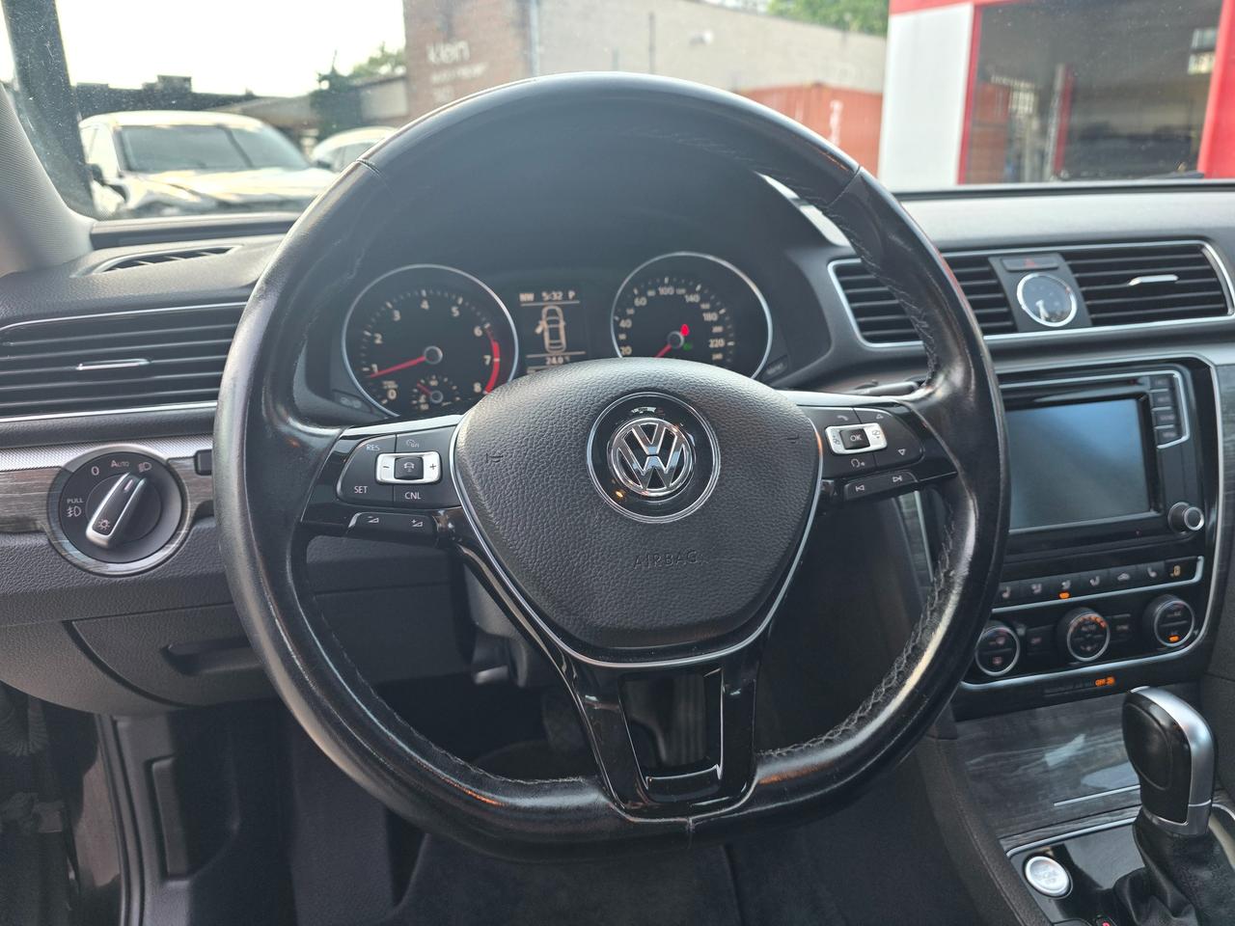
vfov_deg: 58.9
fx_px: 821
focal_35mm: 23
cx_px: 618
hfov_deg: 73.9
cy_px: 463
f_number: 1.7
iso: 64
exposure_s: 1/180
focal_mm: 6.3
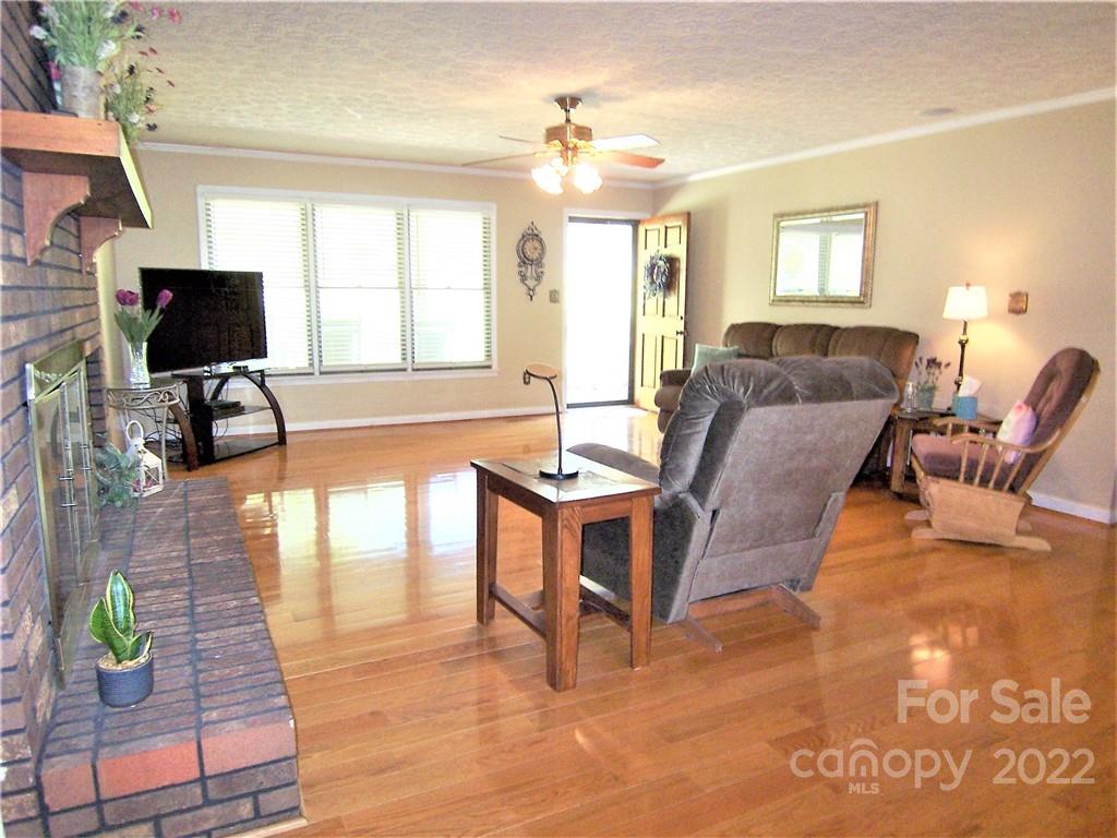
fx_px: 742
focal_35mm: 23
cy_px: 419
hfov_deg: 73.9
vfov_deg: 58.9
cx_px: 558
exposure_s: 1/30
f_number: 2.8
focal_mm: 3.8
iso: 200
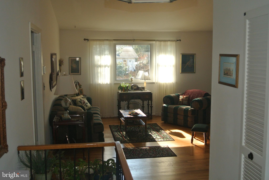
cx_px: 134
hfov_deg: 49.5
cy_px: 90
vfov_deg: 34.3
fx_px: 292
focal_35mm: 39
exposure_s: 1/60
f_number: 4
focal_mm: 14.5
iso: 320
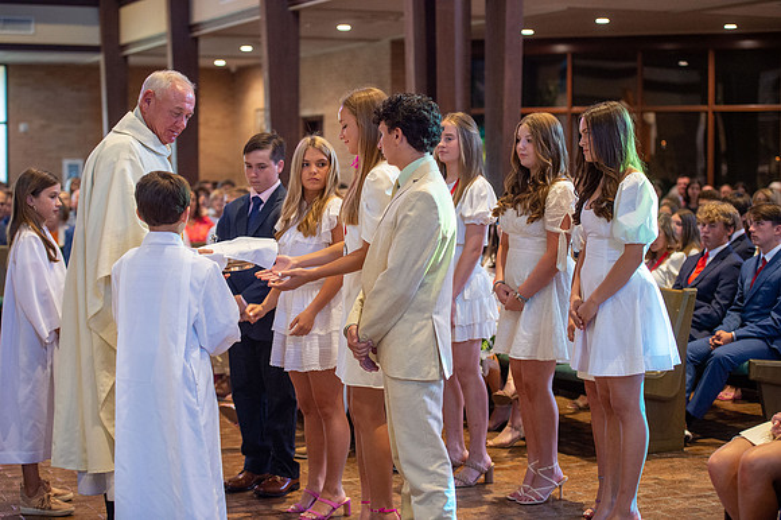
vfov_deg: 19.4
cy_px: 260
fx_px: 1518
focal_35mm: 70
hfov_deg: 28.9
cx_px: 390
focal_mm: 70
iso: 3200
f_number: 2.8
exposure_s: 1/200
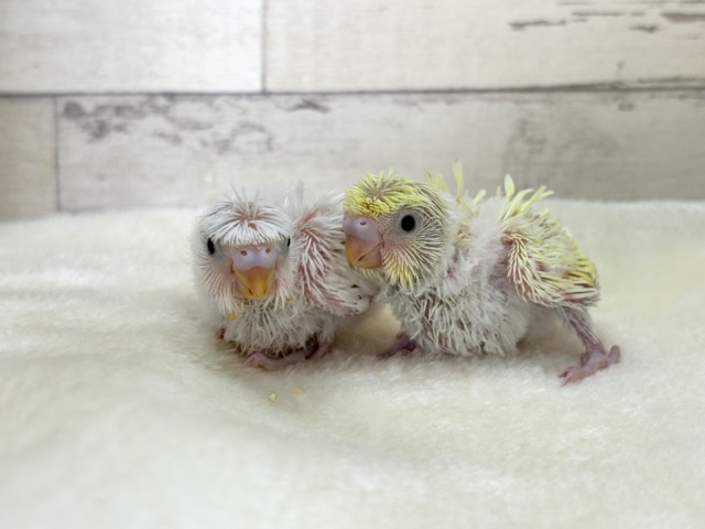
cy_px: 264
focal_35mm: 52
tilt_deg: -10.7
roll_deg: +0.4
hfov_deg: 36.8
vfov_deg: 28.0
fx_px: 1059
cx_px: 352
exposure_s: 1/50
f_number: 1.6
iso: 32
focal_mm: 5.96
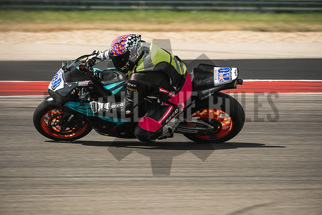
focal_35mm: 422
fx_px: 3775
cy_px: 108
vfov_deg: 3.3
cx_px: 161
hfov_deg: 4.9
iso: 160
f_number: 5.6
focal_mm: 280
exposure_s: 1/320
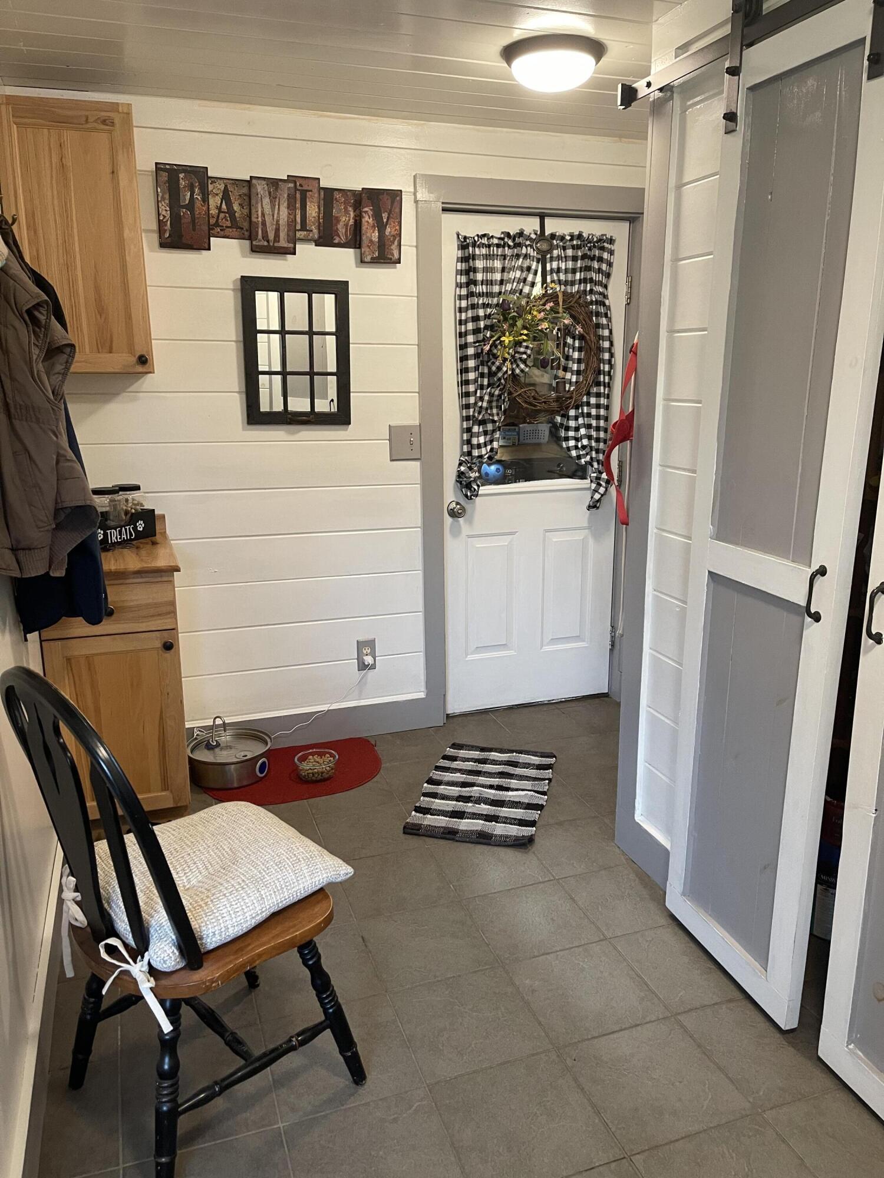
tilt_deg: -13.2
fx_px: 851
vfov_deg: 69.4
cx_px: 442
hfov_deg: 54.9
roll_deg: +0.1
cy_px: 589
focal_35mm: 25
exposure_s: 1/60
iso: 200
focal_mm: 5.1
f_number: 1.6
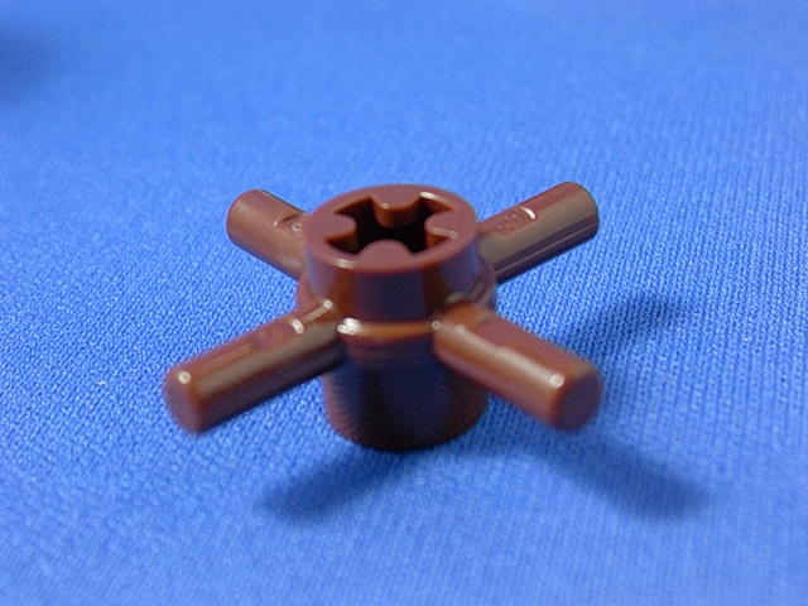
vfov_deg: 19.6
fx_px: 1751
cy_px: 303
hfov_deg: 26.0
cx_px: 404
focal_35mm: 75
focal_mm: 11.3
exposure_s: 1/6.5
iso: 70
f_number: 3.8
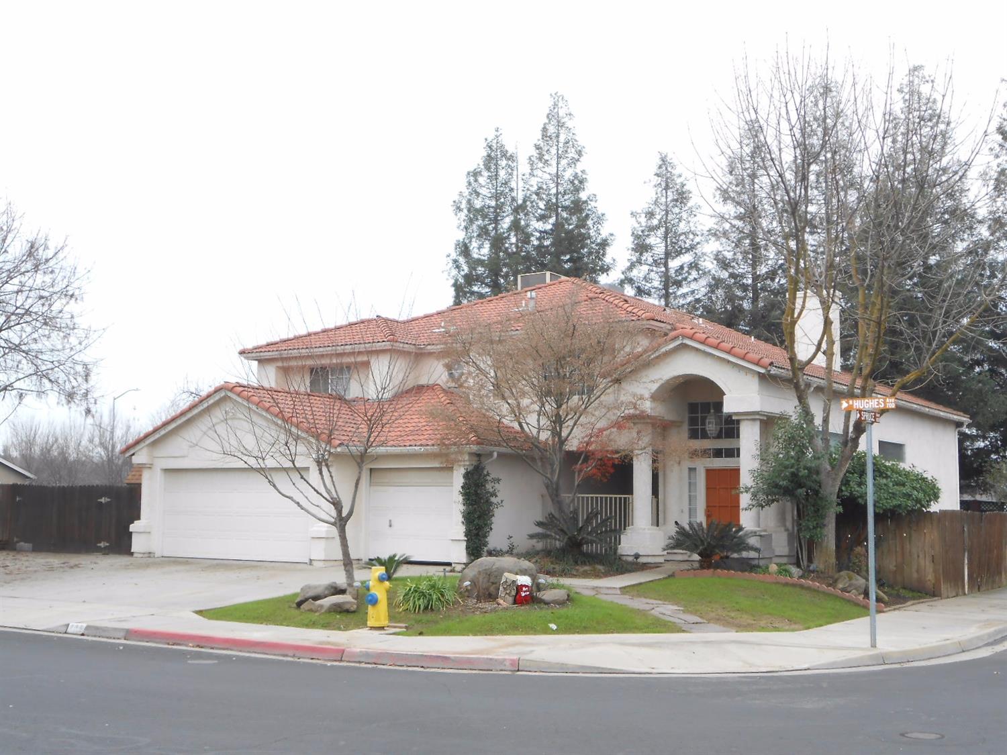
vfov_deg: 32.9
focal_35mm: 44
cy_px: 378
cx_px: 504
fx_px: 1280
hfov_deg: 42.9
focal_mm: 7.8
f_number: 4.5
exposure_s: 1/125
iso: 80
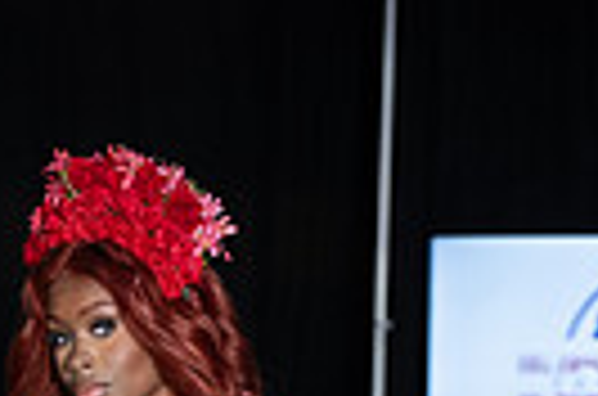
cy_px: 1008
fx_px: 5899
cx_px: -4
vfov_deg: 3.8
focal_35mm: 356
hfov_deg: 5.8
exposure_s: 1/160
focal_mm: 105
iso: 1250
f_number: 5.6
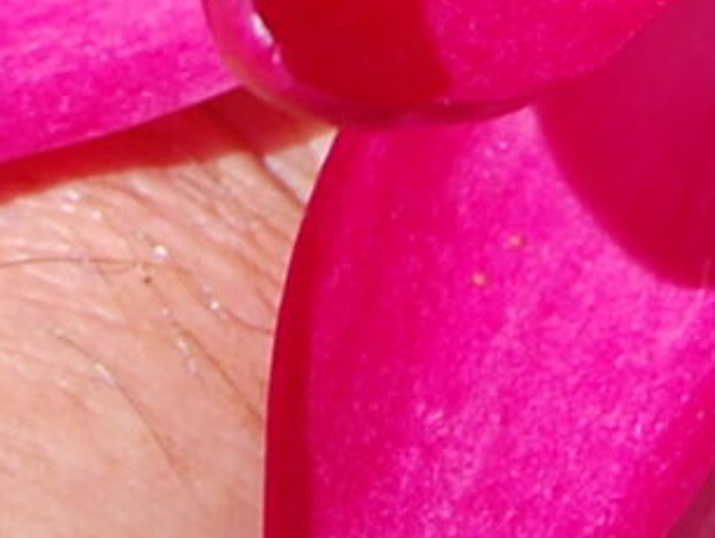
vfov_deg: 3.2
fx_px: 9468
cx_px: 593
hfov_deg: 4.3
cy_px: -851
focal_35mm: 458
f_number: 8
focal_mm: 38
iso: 200
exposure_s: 1/250
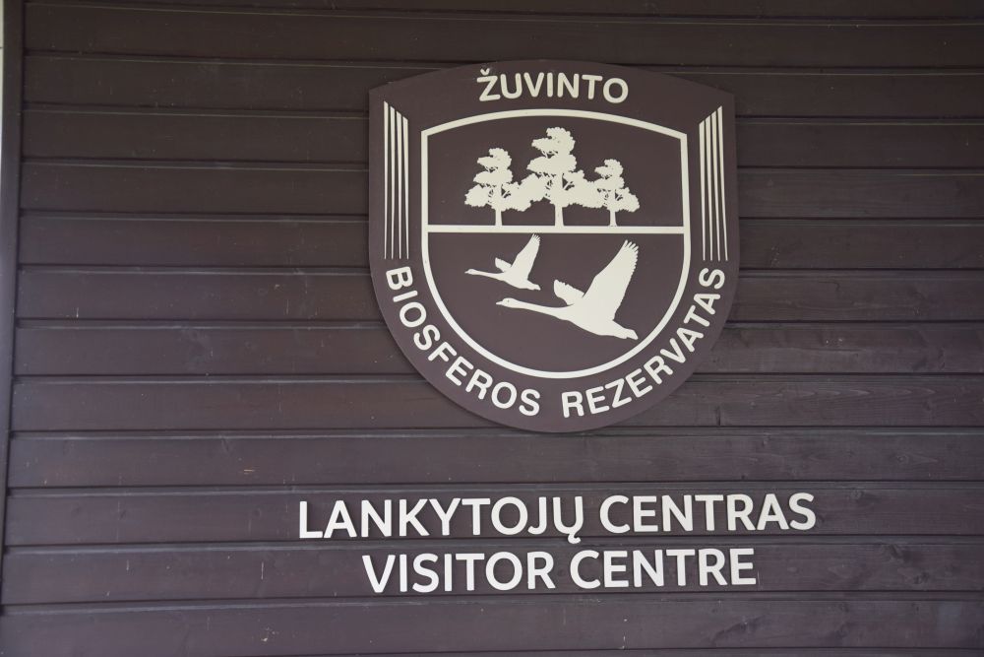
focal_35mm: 42
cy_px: 328
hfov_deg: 46.4
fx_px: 1148
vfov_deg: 31.9
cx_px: 492
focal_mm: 28
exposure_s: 1/50
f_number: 4
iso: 400
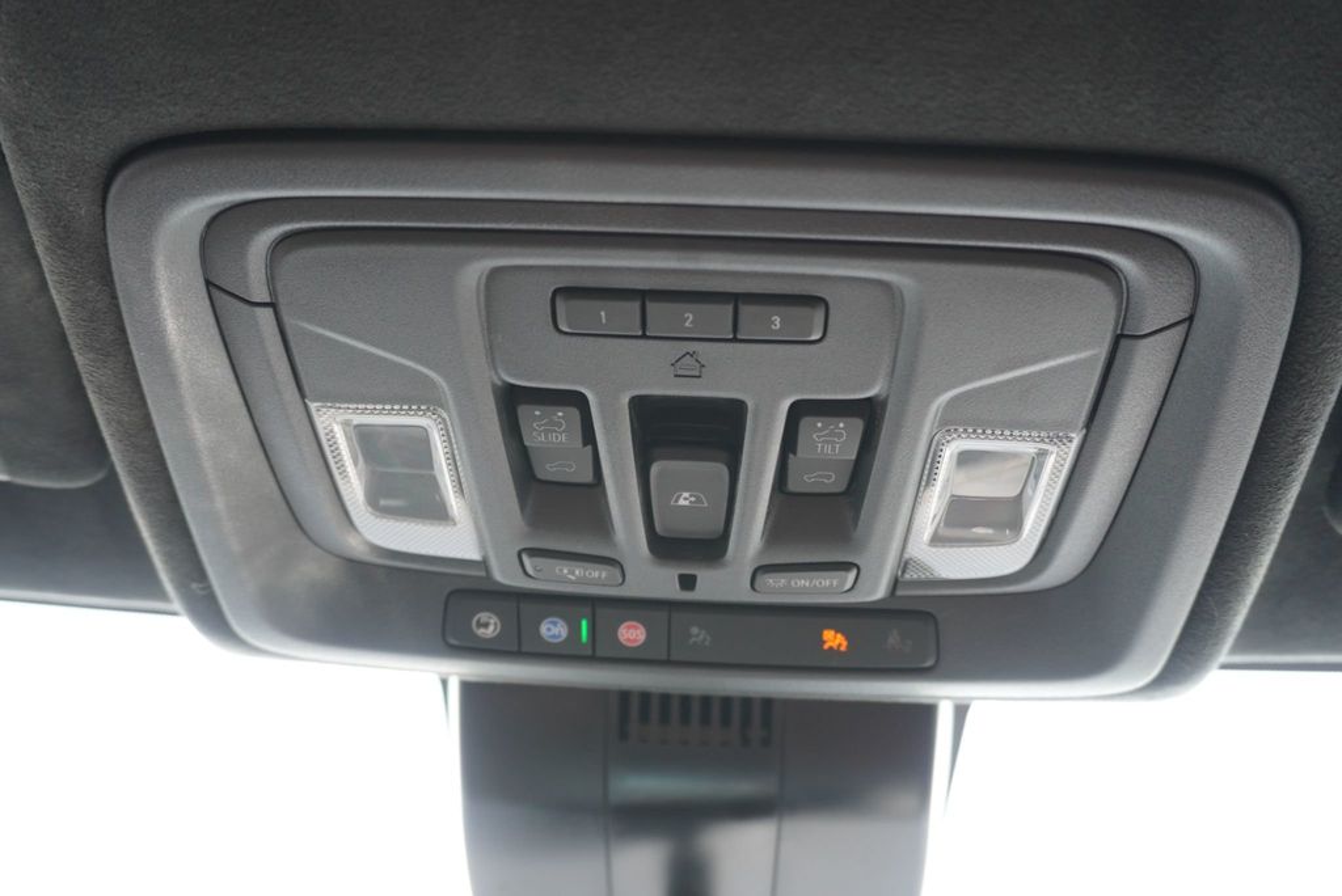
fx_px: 1175
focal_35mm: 32
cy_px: 448
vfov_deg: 41.8
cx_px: 671
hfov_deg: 59.5
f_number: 4
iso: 320
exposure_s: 1/60
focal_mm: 21
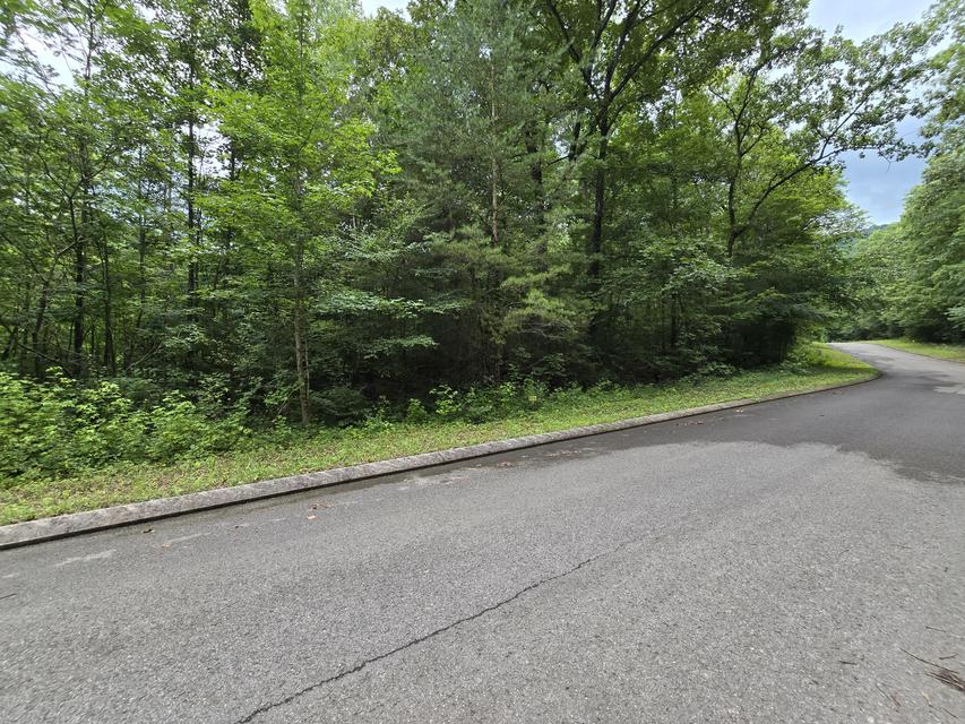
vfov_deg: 89.9
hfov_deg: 106.2
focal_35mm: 13
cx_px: 482
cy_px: 362
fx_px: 362
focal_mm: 2.2
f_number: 2.2
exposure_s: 1/179
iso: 50
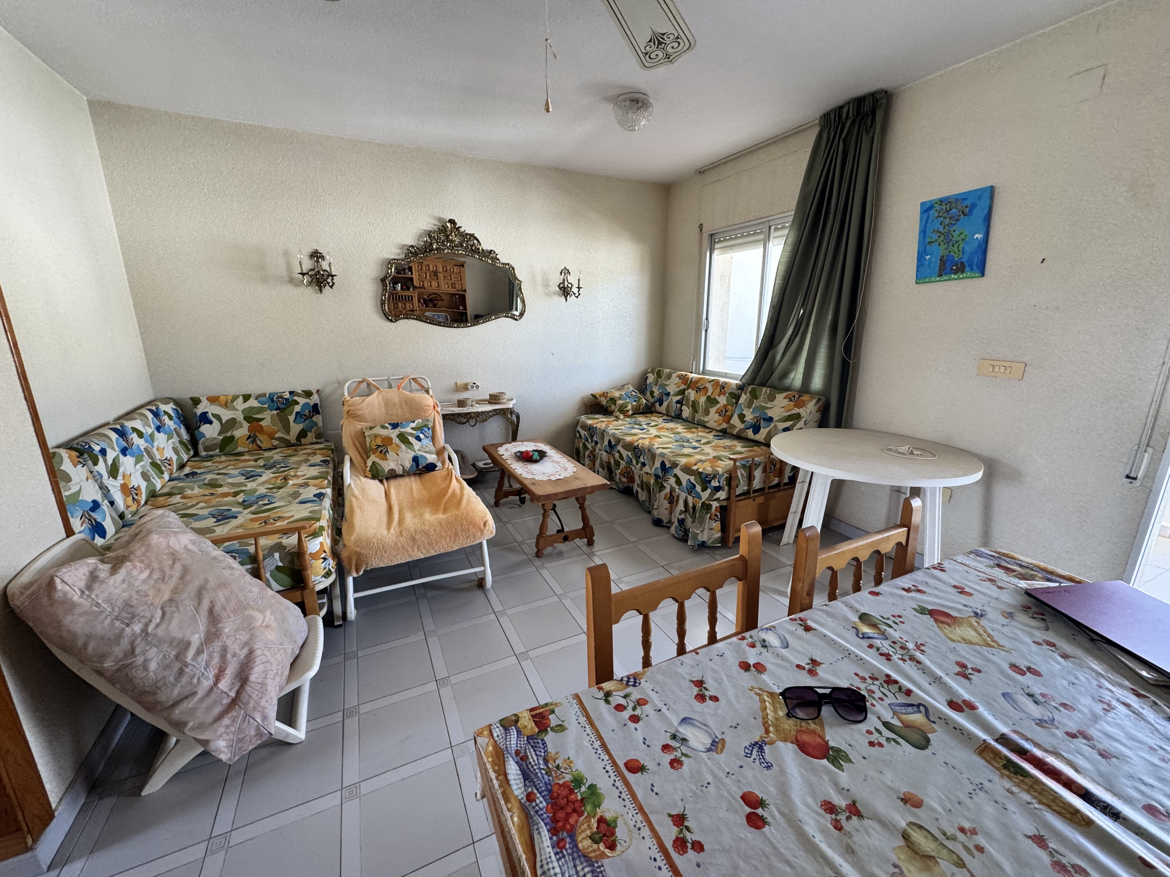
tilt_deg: -11.0
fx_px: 473
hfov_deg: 102.1
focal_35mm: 14
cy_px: 438
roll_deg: +1.2
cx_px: 585
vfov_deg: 85.7
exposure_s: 1/99
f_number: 2.2
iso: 160
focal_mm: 2.22
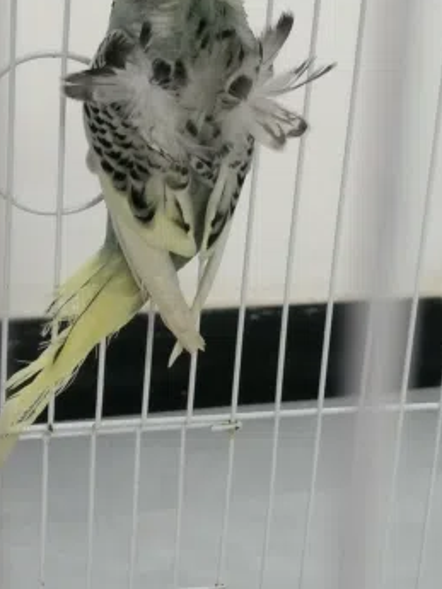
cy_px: 254
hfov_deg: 27.0
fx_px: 919
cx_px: 167
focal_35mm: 54
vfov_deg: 35.5
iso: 125
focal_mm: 3.95
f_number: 1.8
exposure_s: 1/33.3
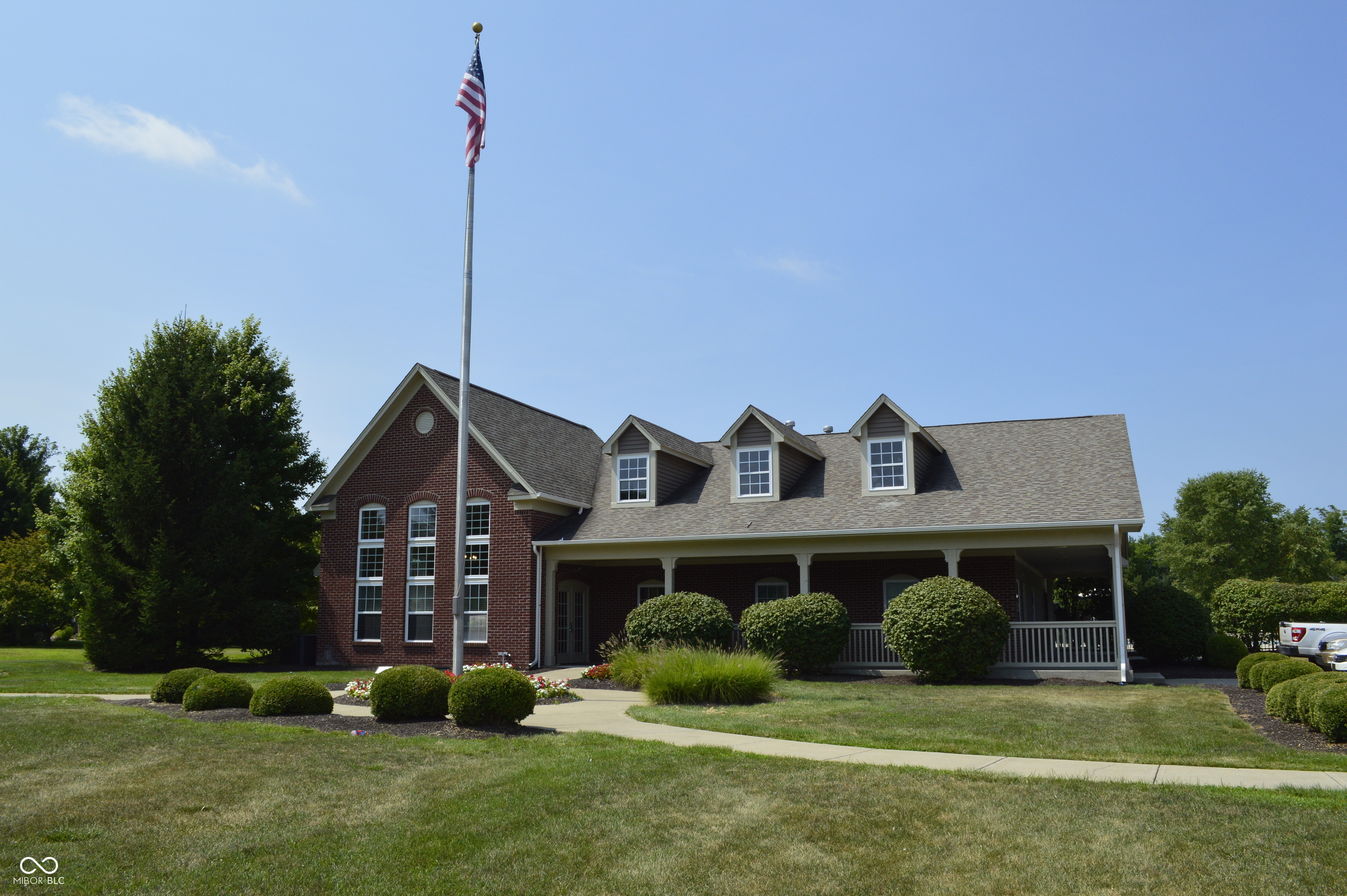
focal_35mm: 27
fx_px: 1009
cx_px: 674
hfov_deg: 67.4
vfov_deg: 47.9
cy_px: 448
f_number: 11
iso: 320
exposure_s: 1/500
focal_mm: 18
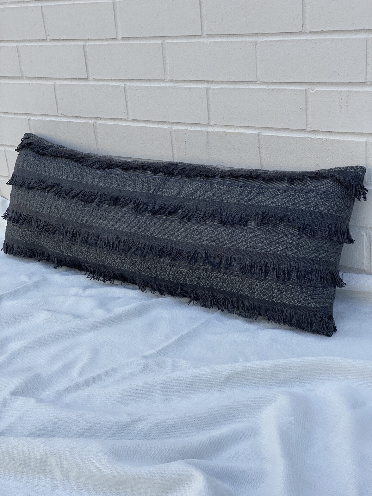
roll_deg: +4.3
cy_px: 248
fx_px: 745
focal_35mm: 52
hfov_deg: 28.0
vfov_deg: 36.8
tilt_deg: -19.0
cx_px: 186
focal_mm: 6
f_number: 2
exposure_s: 1/856
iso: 20
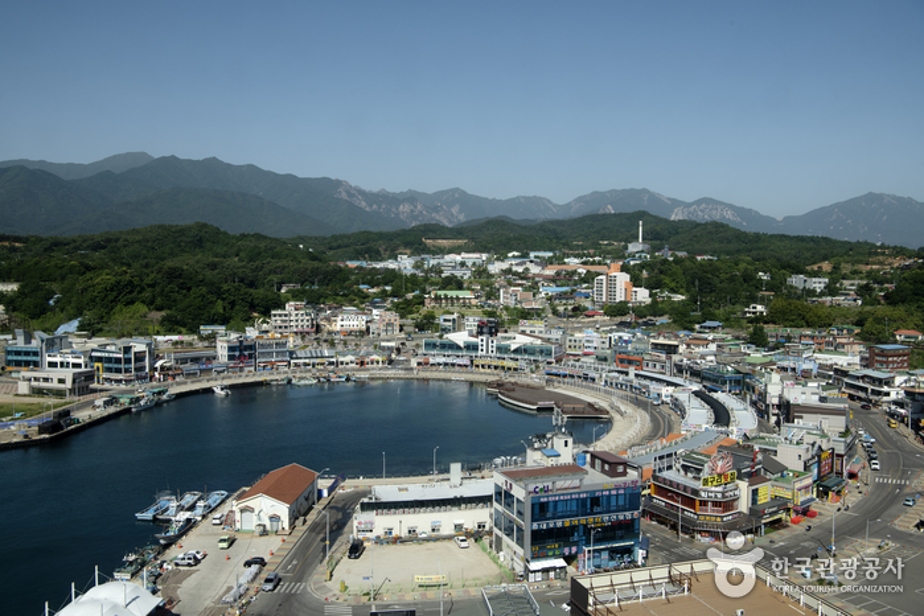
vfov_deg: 41.1
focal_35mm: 32
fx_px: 821
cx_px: 462
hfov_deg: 58.7
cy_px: 308
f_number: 11
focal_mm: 32
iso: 125
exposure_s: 1/320
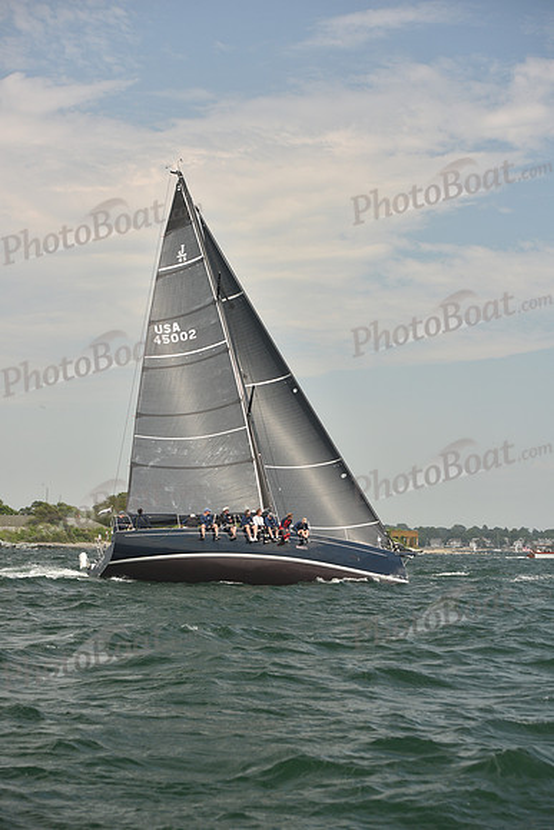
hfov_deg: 19.5
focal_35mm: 70
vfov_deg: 28.8
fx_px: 1615
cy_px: 415
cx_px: 277
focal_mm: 70
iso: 250
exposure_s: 1/640
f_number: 5.6
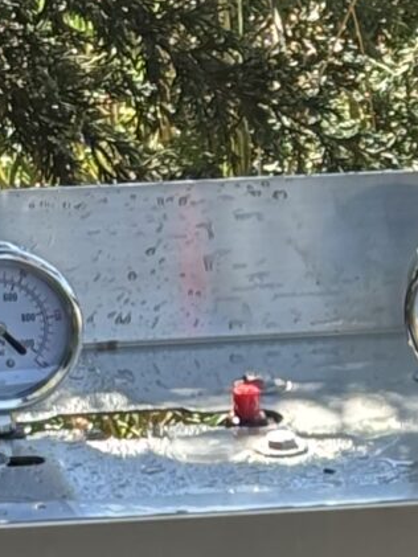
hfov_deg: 4.7
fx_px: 5085
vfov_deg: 6.1
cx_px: 386
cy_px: 1150
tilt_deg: -25.5
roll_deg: +0.8
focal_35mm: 316
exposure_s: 1/179
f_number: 1.6
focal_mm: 5.96
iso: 32
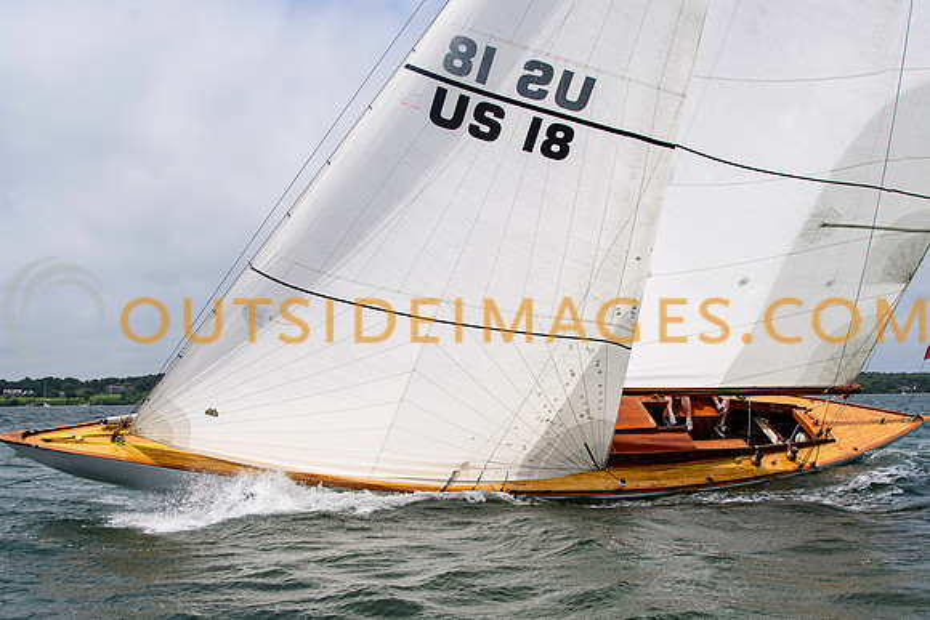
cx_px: 465
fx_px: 962
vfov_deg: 35.8
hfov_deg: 51.6
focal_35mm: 37
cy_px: 310
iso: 250
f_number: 5
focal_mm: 24
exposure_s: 1/3200
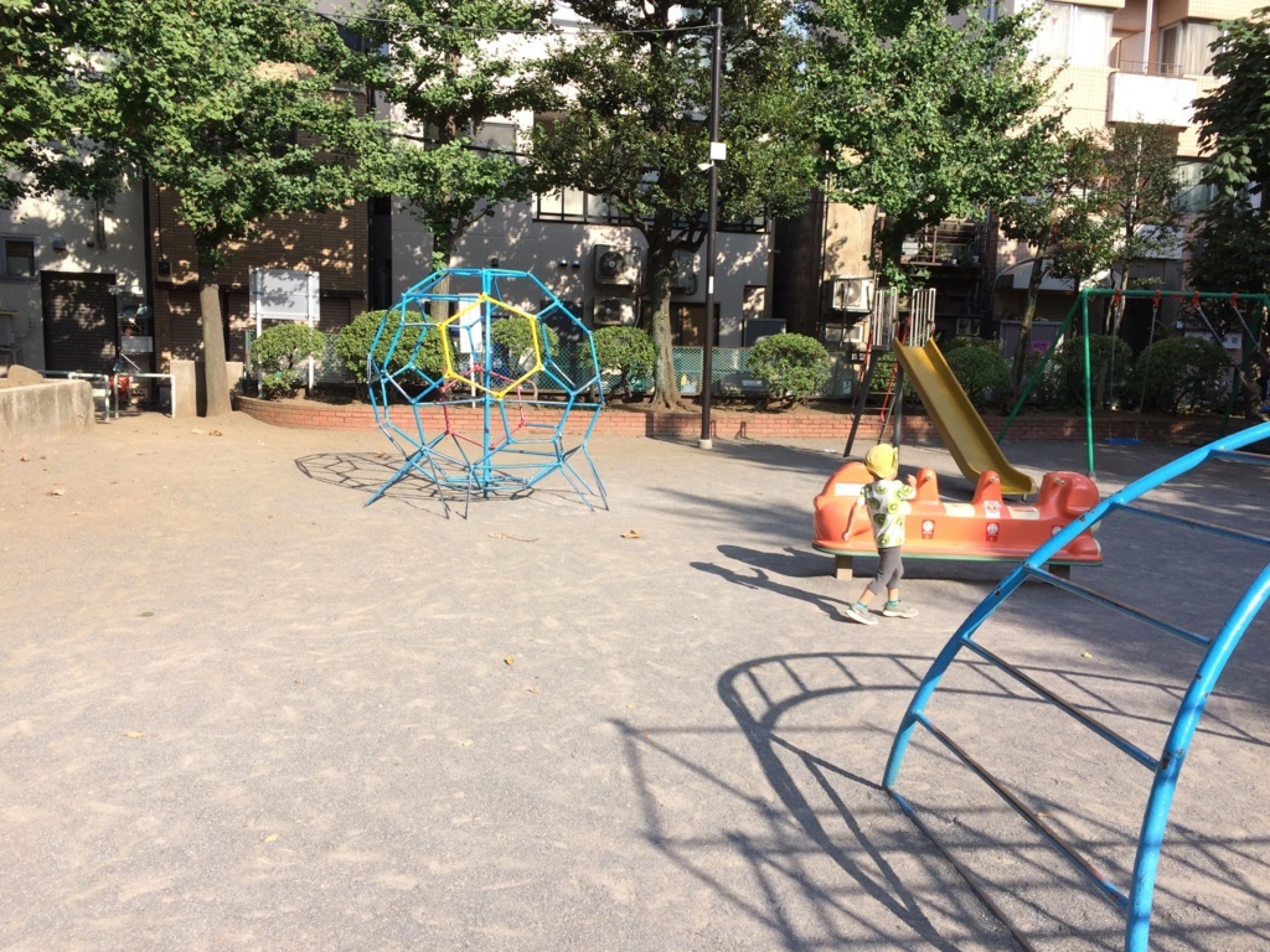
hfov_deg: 61.7
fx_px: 1064
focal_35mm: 29
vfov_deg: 48.2
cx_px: 635
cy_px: 476
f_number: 2.2
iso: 32
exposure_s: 1/1109
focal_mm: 4.15
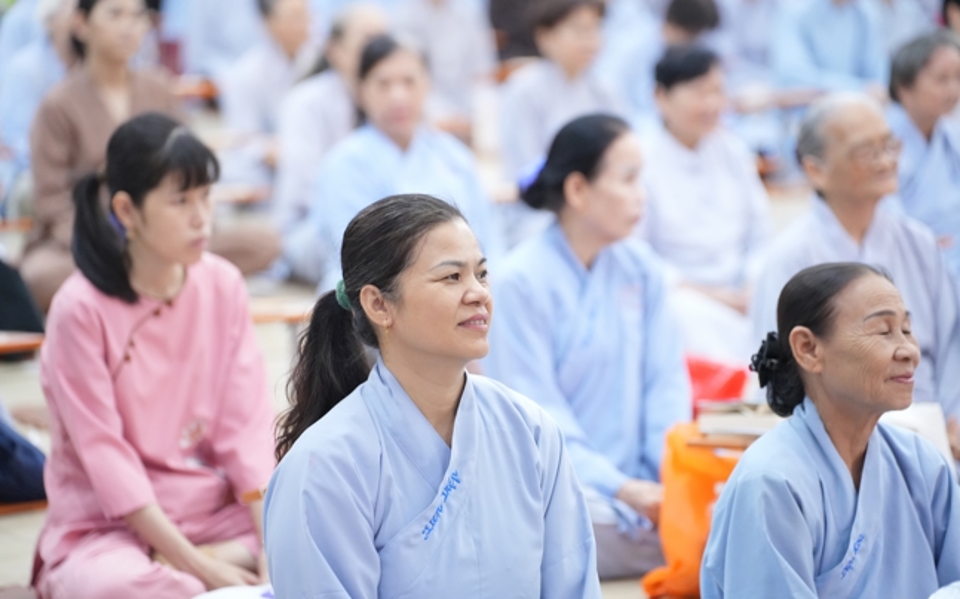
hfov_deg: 16.2
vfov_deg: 10.2
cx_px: 479
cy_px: 309
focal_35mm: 129
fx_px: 3374
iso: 5000
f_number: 2.8
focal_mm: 126
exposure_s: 1/100
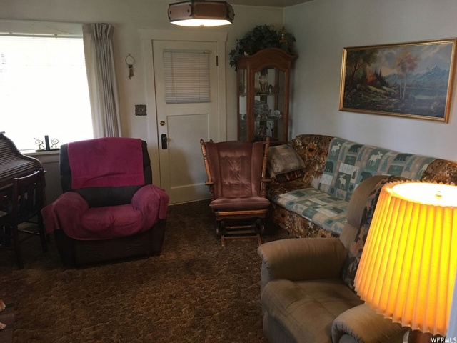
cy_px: 172
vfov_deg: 48.2
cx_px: 228
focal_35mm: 29
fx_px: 383
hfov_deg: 61.7
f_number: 2.2
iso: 200
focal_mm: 4.15
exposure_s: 1/30
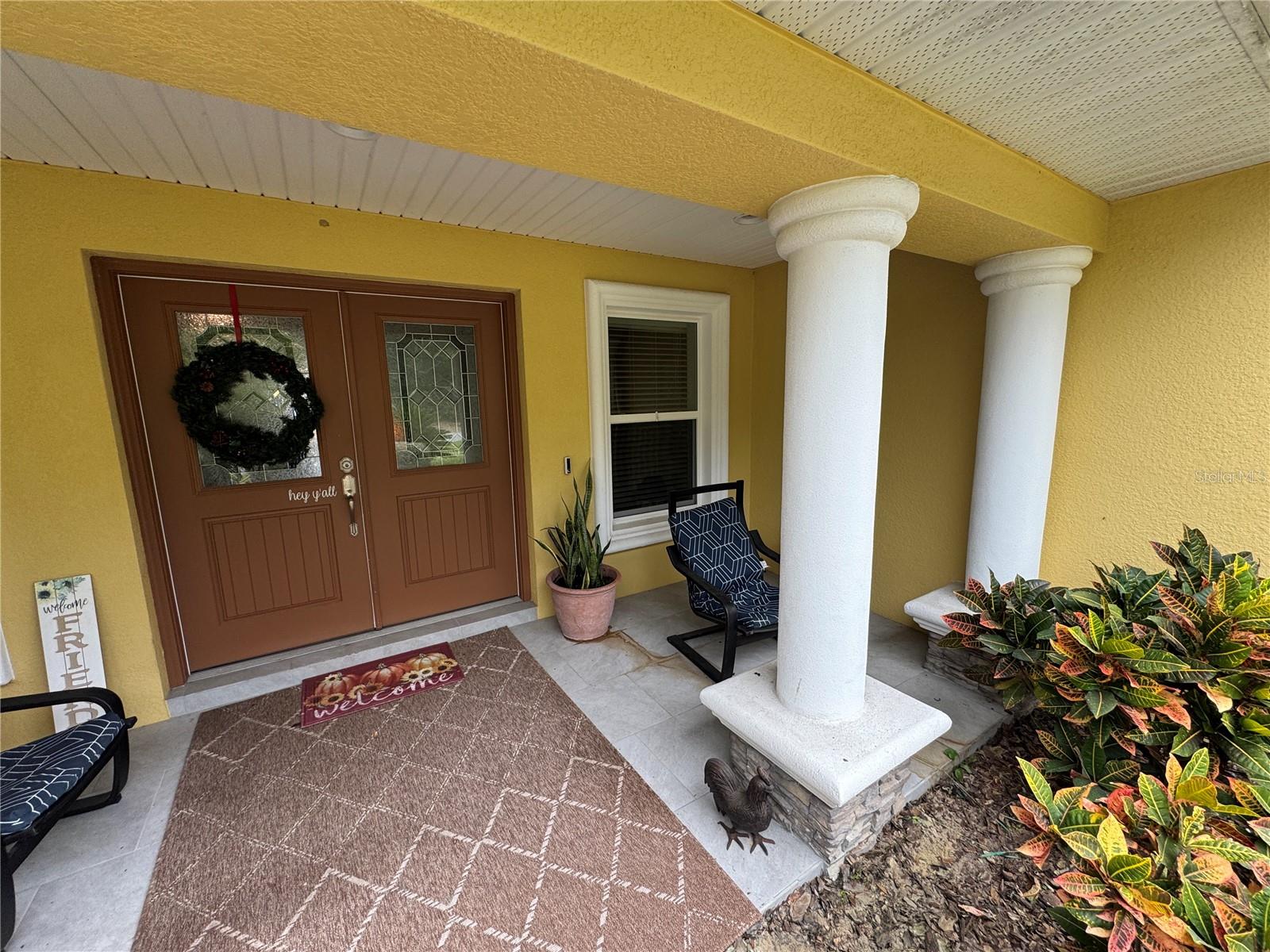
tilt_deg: -8.3
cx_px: 635
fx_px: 514
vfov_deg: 85.7
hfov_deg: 102.1
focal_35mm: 14
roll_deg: +1.3
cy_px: 476
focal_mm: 2.22
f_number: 2.2
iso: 64
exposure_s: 1/99
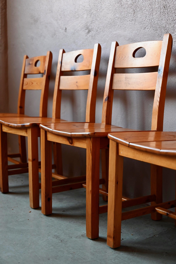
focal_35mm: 50
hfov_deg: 27.0
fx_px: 366
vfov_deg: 39.6
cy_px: 132
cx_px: 88
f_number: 4
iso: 800
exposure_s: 1/50
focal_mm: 50
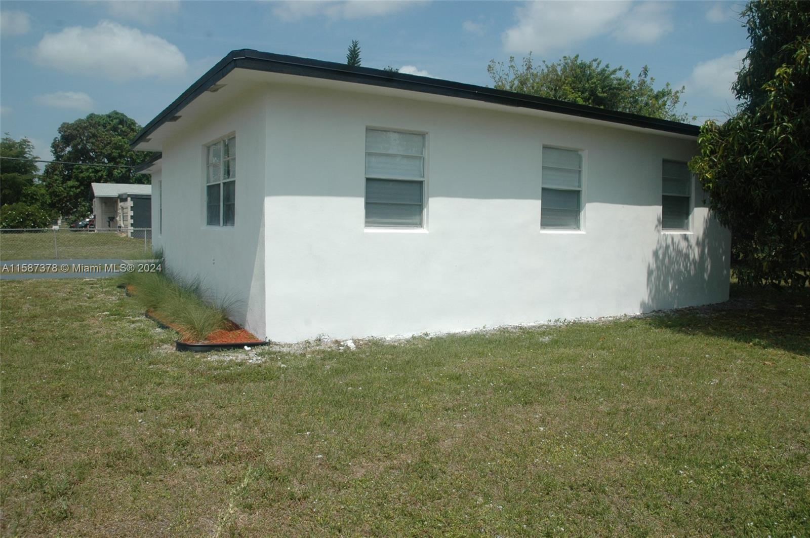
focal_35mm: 27
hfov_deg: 67.5
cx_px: 405
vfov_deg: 47.8
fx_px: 607
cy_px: 269
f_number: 13
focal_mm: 18
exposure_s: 1/640
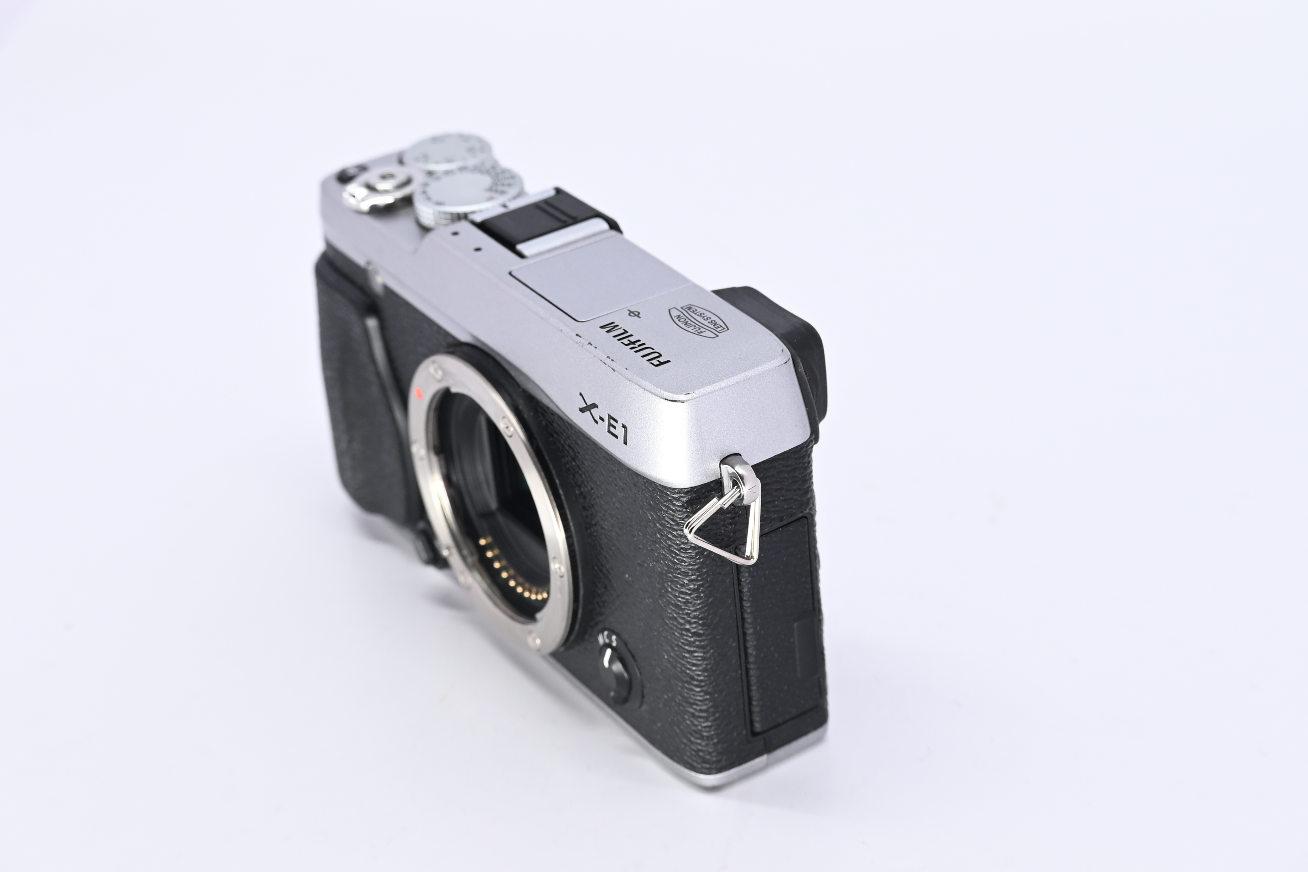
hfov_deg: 27.0
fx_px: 2725
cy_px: 436
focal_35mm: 75
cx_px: 654
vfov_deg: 18.2
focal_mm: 50
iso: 500
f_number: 9
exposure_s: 1/160
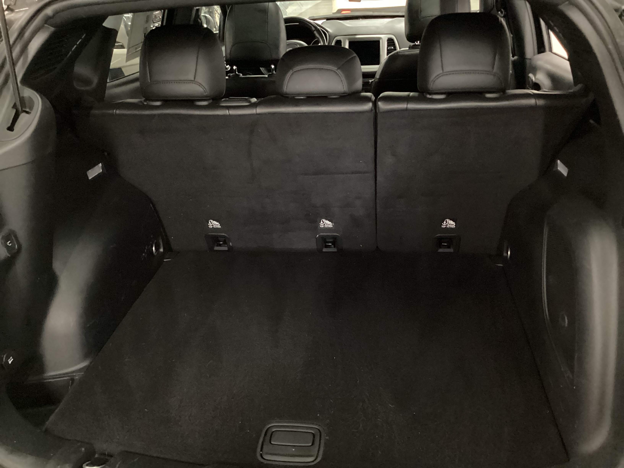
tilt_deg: -28.4
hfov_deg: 58.4
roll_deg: +3.2
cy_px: 234
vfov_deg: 45.4
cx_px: 312
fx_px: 559
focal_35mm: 31
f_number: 2.4
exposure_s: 1/15
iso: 800
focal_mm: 3.3
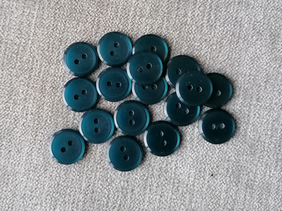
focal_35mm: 27
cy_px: 106
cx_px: 141
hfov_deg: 65.3
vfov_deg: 51.4
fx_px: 220
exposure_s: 1/100
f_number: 1.8
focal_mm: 4.75
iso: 400
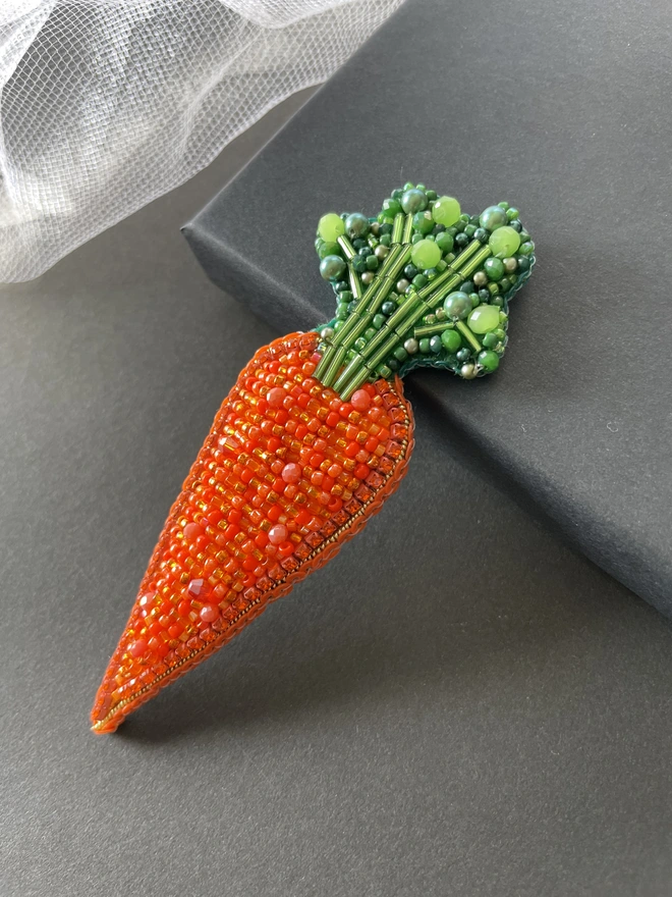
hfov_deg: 53.1
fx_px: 673
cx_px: 336
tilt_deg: -69.6
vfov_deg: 67.3
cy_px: 448
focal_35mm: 26
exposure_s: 1/121
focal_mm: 4.2
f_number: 1.6
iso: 80
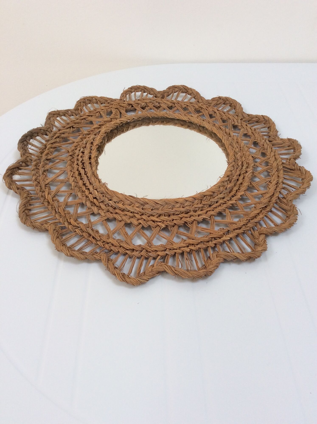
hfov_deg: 44.1
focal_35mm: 32
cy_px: 212
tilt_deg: -45.2
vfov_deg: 56.9
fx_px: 392
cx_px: 158
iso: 32
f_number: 2.4
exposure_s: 1/33
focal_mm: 3.3
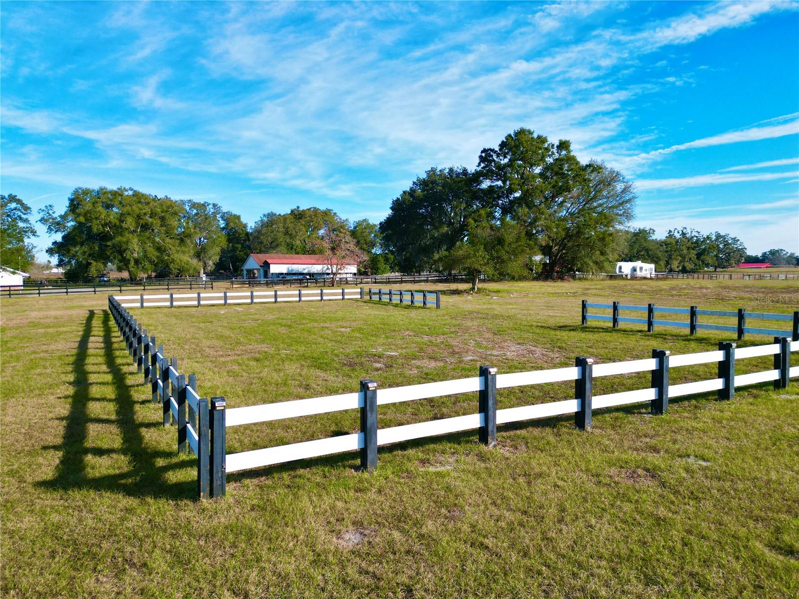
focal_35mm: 24
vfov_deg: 56.8
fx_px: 554
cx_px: 400
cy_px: 300
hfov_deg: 71.6
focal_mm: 6.72
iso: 200
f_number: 1.7
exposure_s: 1/3000
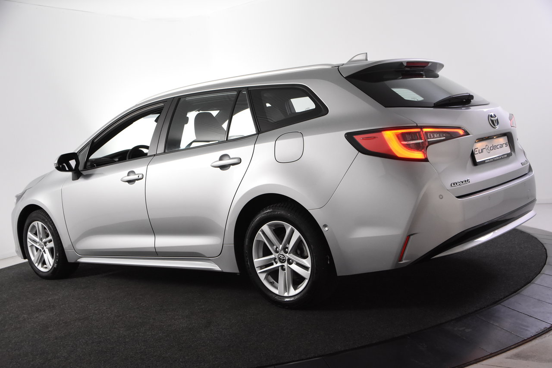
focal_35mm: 42
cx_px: 276
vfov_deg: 31.9
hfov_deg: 46.4
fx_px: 644
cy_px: 184
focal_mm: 28
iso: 1600
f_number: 5
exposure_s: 1/100
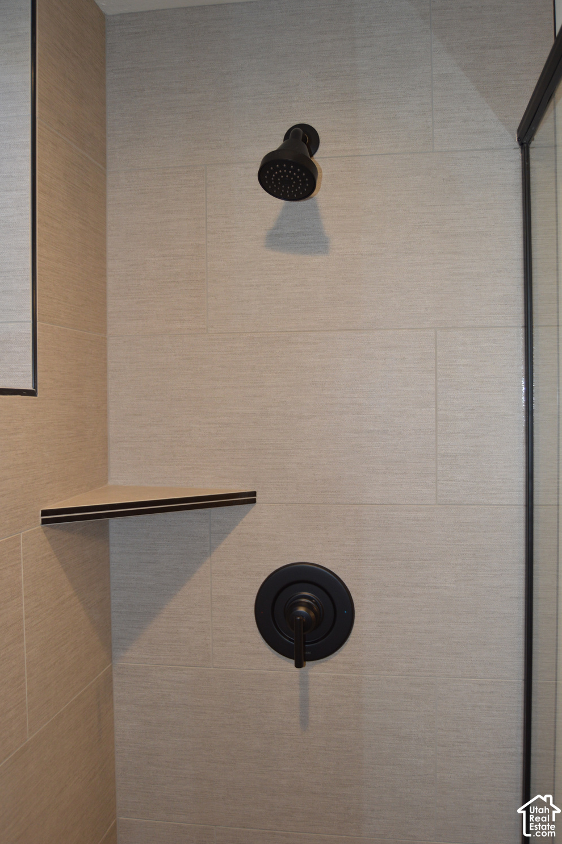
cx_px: 280
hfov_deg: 42.3
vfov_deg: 60.3
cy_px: 413
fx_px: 726
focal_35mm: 31
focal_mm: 20
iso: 400
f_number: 4
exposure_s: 1/60
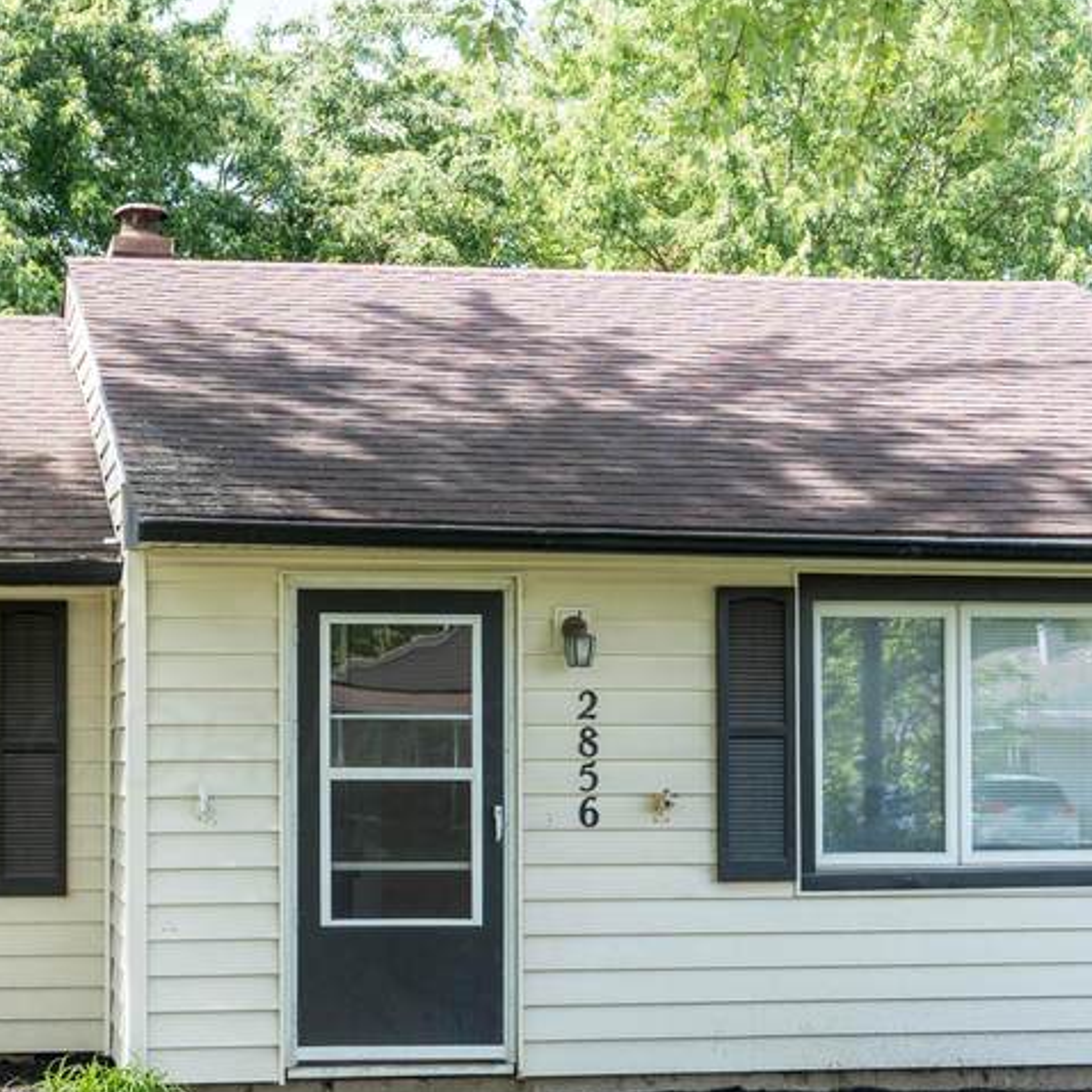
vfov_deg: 25.9
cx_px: 235
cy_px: 744
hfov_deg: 25.7
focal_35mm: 66
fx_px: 2356
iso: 125
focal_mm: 29
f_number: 4
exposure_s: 1/200
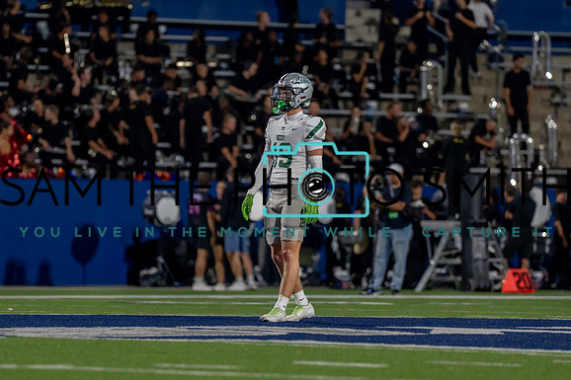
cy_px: 175
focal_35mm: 377
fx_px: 5978
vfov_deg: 3.6
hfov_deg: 5.5
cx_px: 278
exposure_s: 1/1250
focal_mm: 200
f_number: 2.8
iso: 2000
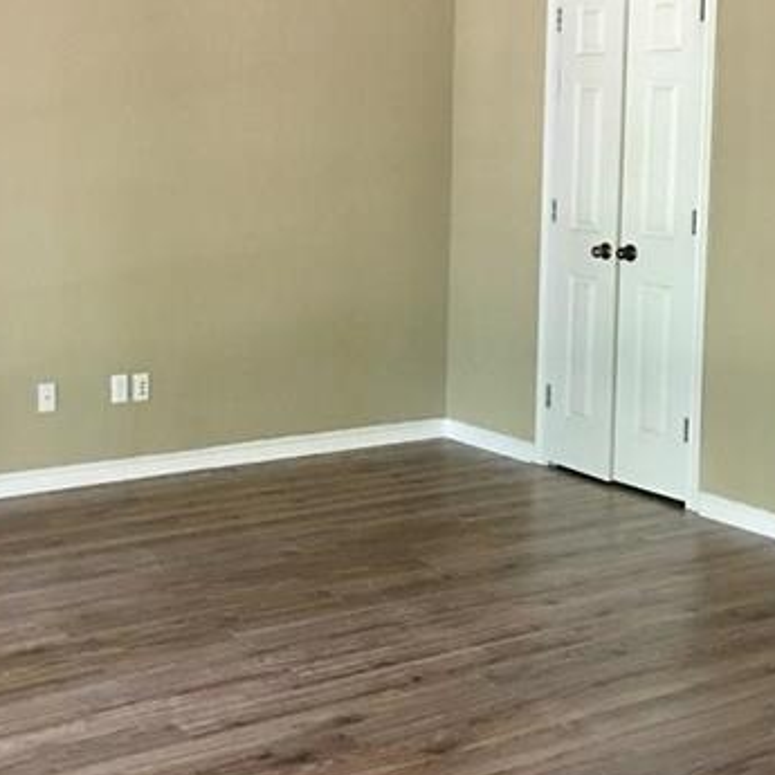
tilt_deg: -5.1
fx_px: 1444
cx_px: 297
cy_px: 267
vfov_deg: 29.9
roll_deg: -1.2
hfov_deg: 29.9
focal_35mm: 57
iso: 64
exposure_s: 1/4
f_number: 2.2
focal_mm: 4.15
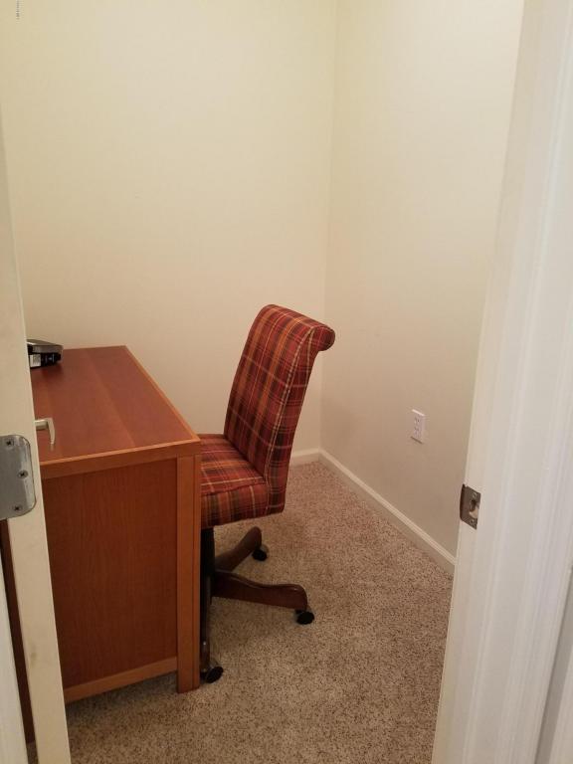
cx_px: 286
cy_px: 382
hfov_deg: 53.1
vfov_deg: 67.3
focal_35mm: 26
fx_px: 574
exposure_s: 1/24
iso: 160
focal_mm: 4.2
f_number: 1.7
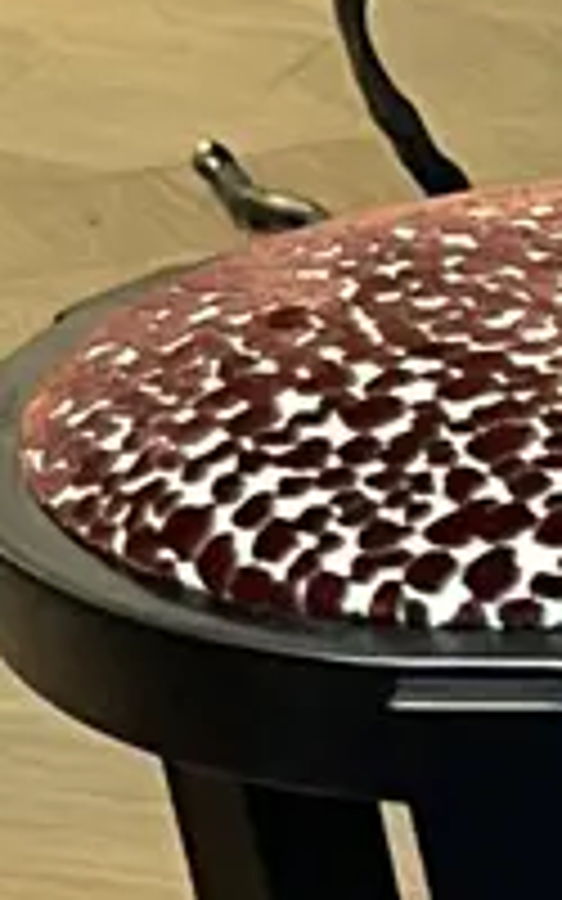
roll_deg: -3.0
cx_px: 2626
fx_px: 5391
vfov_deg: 8.8
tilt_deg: -37.4
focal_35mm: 220
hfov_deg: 5.0
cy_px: 2038
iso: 250
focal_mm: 5.1
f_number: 1.6
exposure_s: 1/50
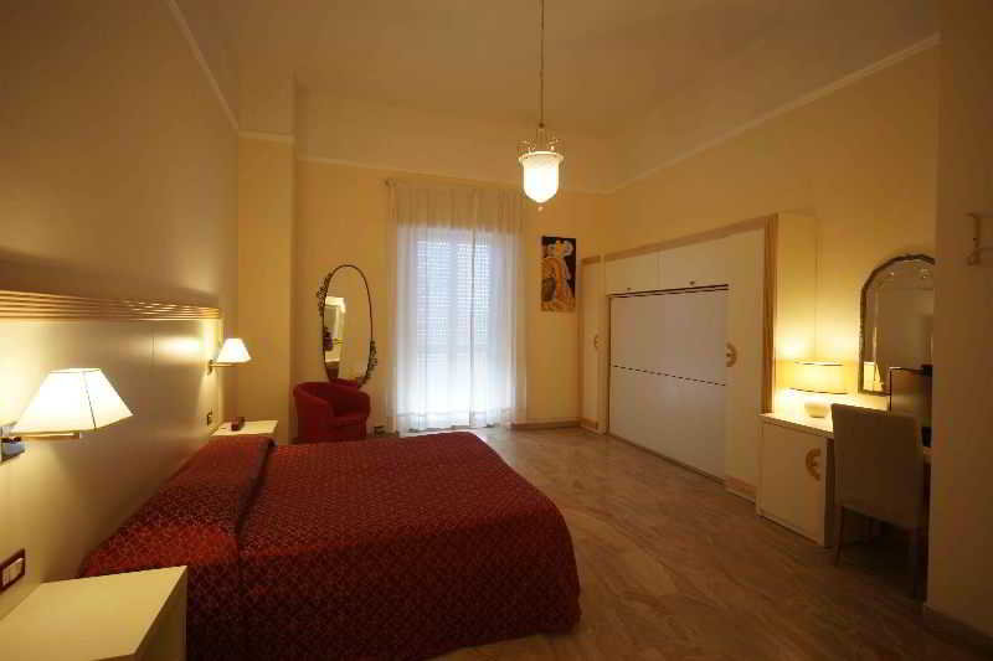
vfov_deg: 70.4
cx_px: 496
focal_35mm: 17
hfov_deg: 93.3
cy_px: 330
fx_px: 469
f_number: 5
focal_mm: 17
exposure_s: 1/20
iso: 500
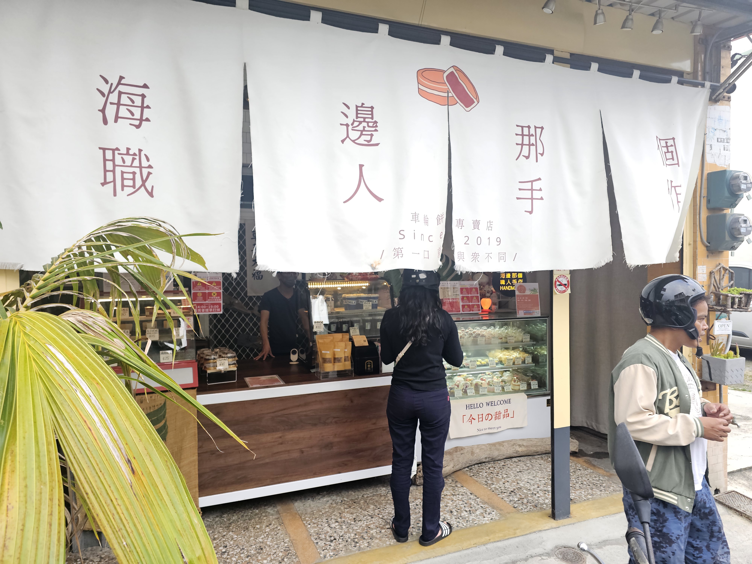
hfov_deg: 73.9
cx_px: 376
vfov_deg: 58.9
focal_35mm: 23
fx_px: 500
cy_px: 282
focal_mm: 6.3
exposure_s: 1/180
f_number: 1.7
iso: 64
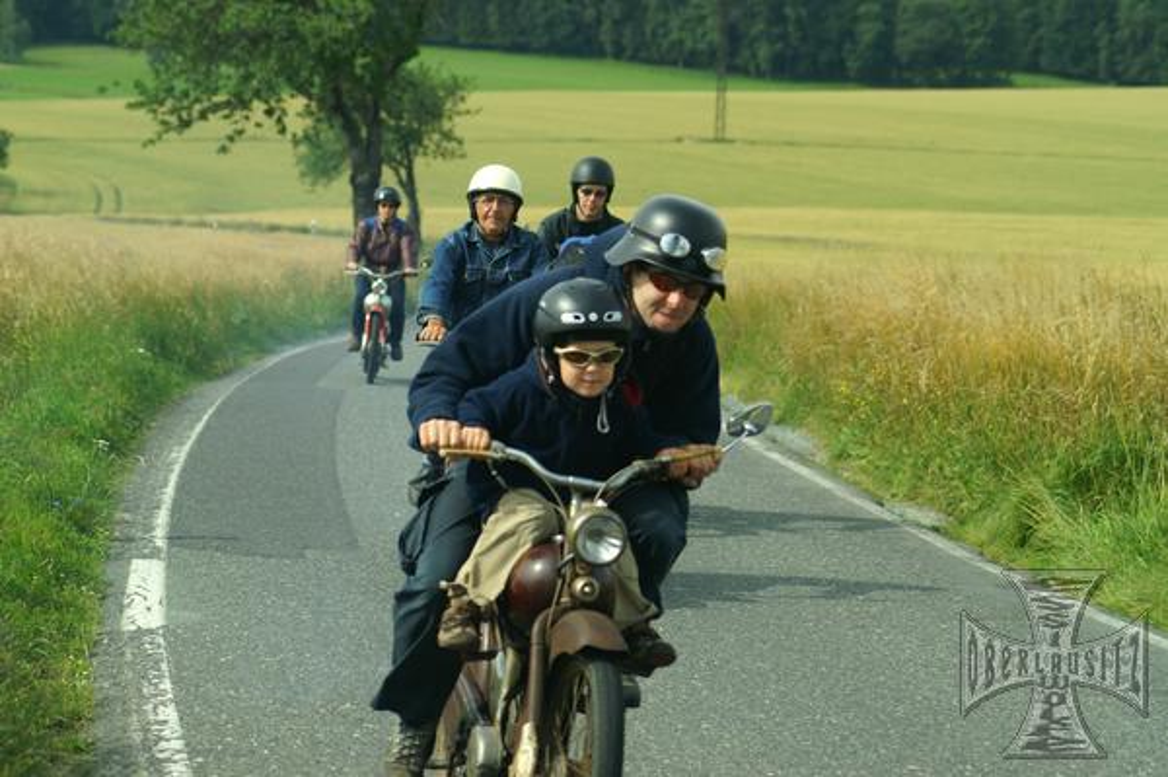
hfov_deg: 19.5
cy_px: 388
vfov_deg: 13.0
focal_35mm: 105
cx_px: 584
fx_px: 3404
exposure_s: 1/1499
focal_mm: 70
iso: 200
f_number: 4
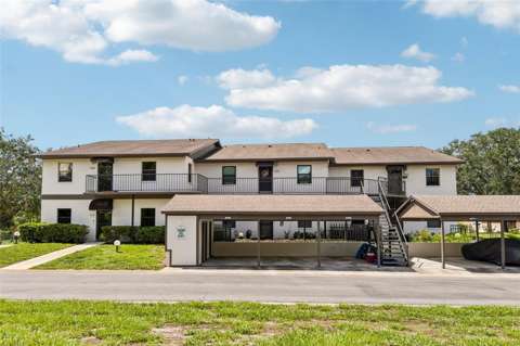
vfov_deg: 49.5
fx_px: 375
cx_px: 260
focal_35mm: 26
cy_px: 173
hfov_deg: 69.4
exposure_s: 1/2000
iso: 400
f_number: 8
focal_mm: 26
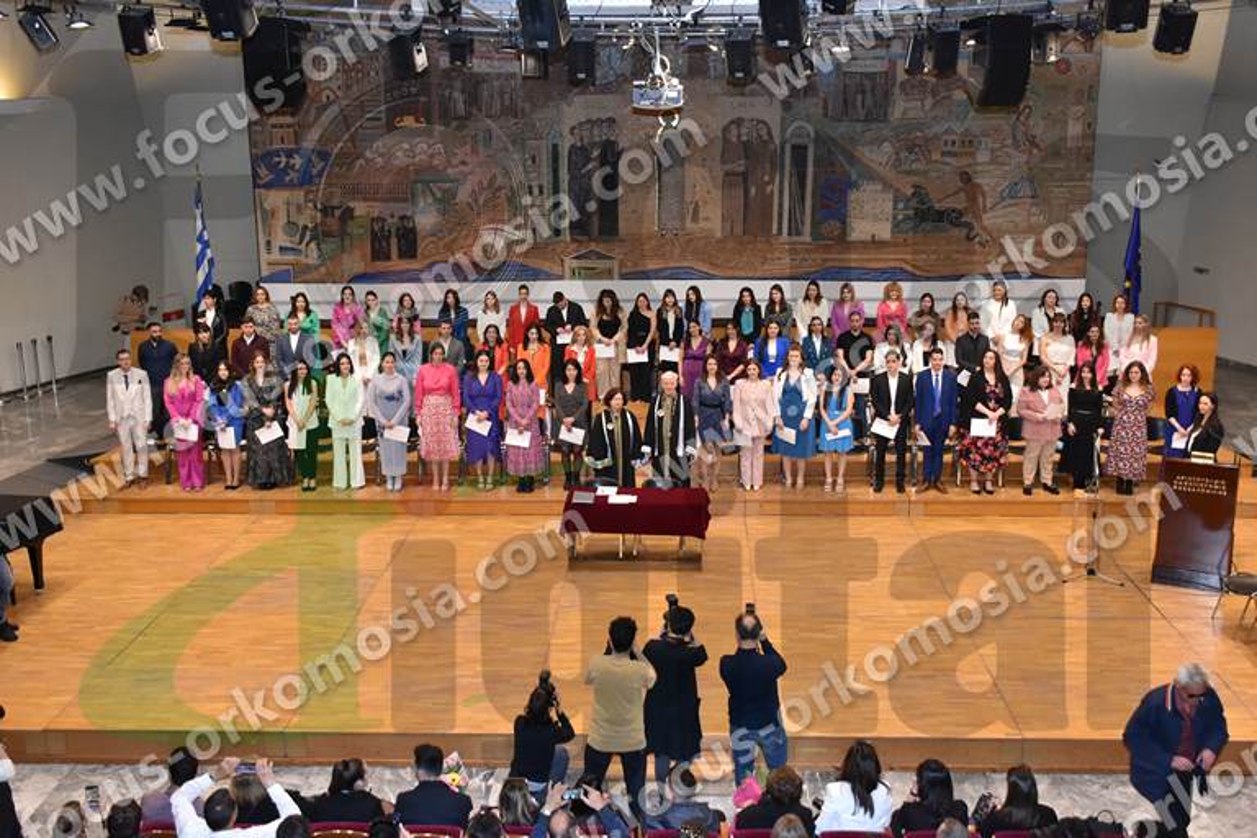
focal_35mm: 36
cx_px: 628
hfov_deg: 53.1
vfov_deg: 36.9
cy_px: 419
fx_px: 1257
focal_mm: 24
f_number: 6.3
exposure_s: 1/100
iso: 1400
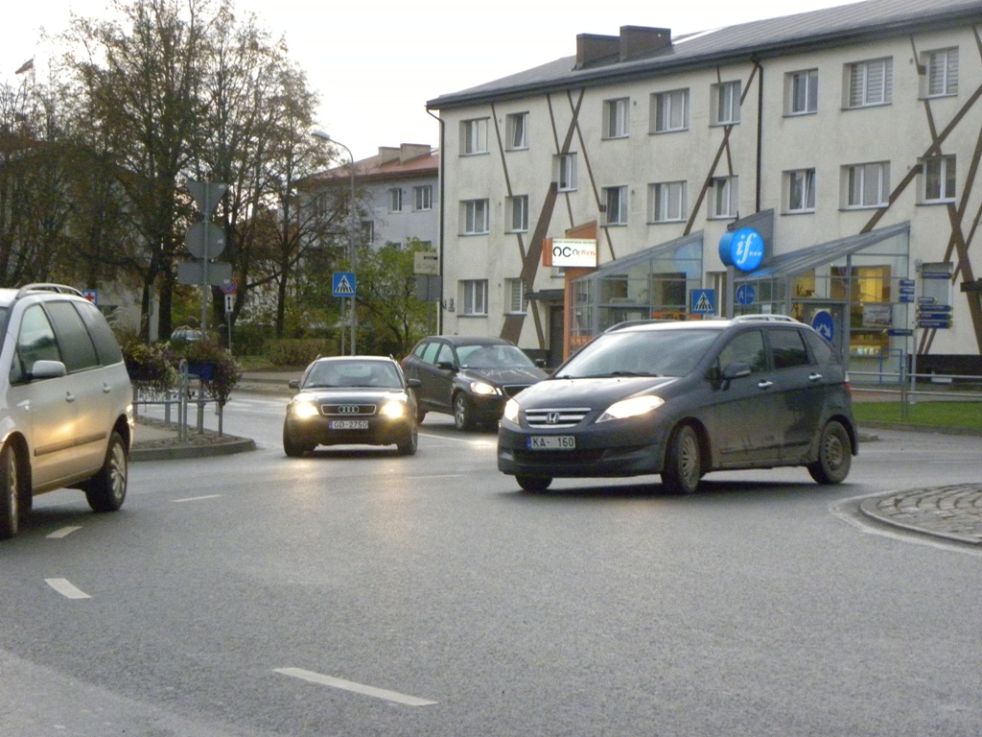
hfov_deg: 23.0
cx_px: 491
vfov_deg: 17.4
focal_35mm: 85
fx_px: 2411
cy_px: 368
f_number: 4
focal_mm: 15.1
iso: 779
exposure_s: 1/150
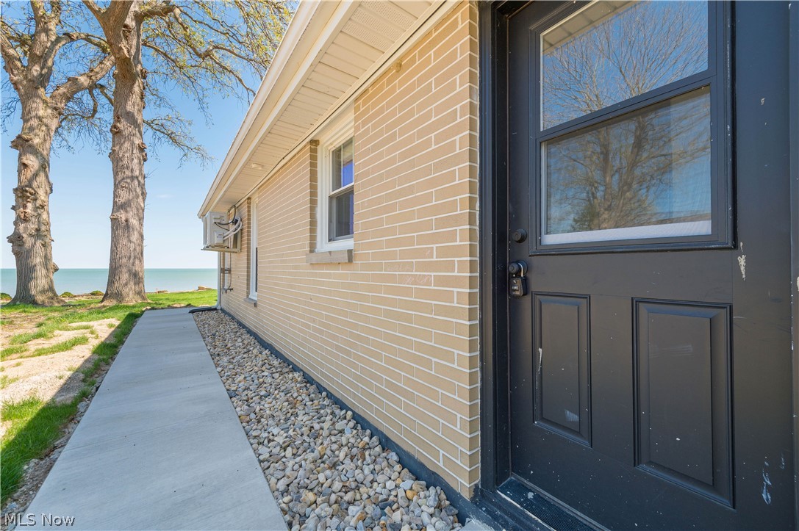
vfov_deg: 81.1
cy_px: 266
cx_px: 400
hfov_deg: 104.3
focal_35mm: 14
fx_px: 310
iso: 100
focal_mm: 14
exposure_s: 1/100
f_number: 9
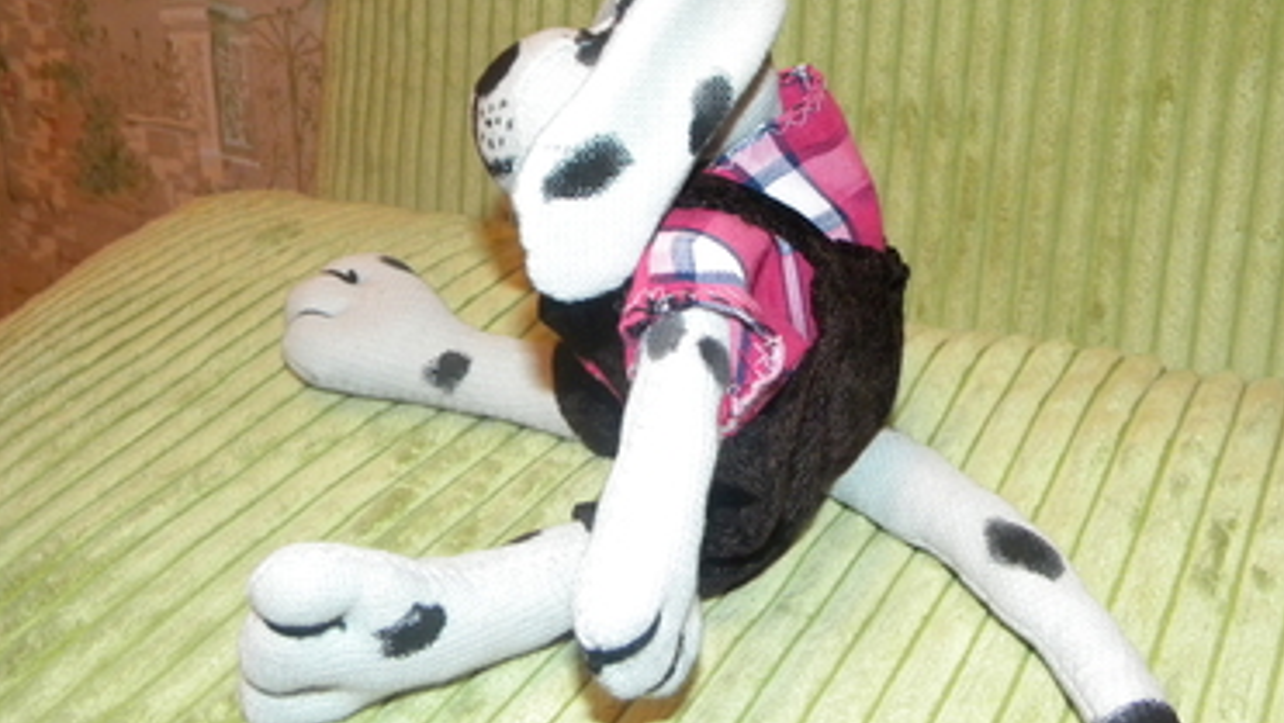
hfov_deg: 54.0
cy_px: 398
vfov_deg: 32.0
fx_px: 1260
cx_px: 664
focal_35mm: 37
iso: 400
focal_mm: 5
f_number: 3.5
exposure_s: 1/26
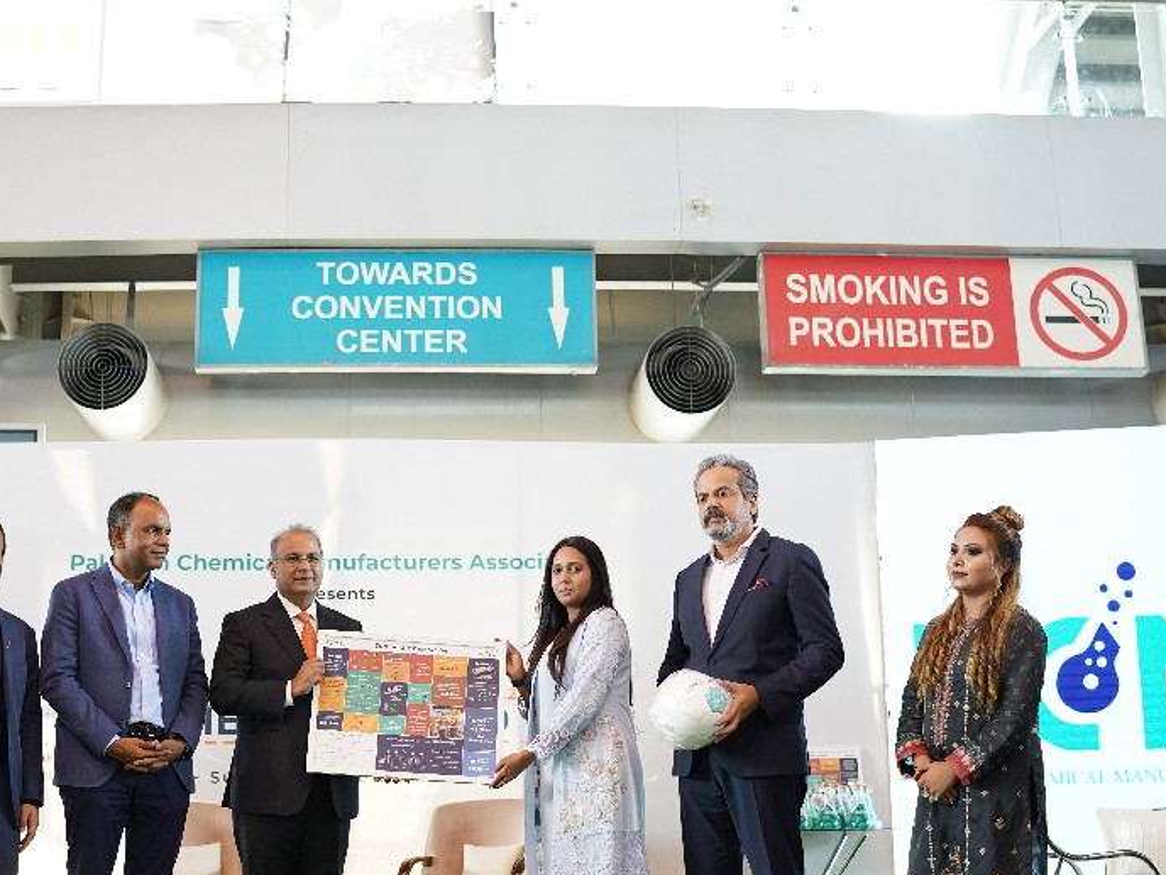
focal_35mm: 50
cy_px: 575
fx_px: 1684
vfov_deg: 28.9
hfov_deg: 37.9
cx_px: 430
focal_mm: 35
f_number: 2.5
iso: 1600
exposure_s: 1/160
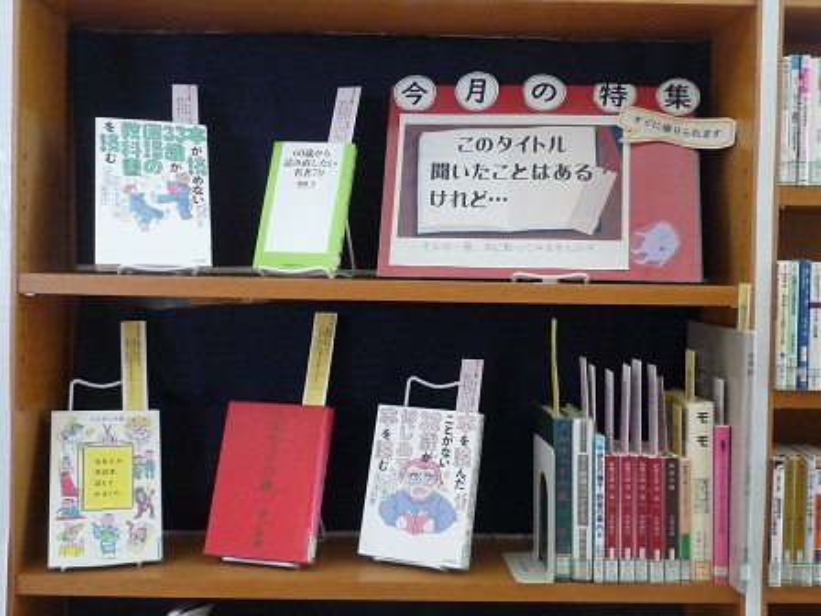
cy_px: 308
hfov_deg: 45.8
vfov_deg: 35.1
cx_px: 410
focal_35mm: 41
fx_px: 972
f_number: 2.8
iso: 250
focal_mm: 4.4
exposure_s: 1/30
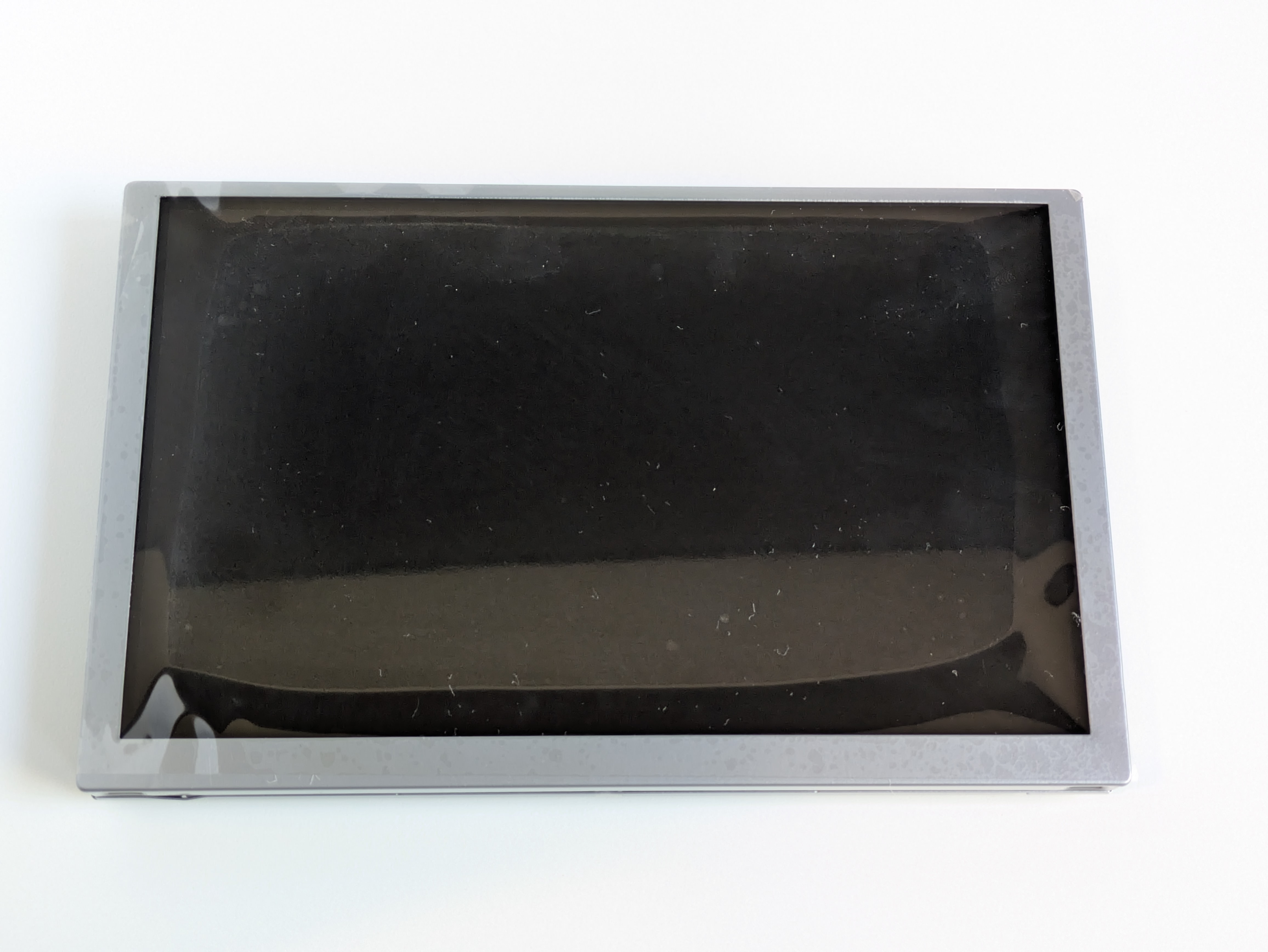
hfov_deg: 37.5
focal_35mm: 51
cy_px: 476
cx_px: 634
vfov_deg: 28.6
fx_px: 1869
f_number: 1.89
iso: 363
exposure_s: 1/33.3
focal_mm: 5.43
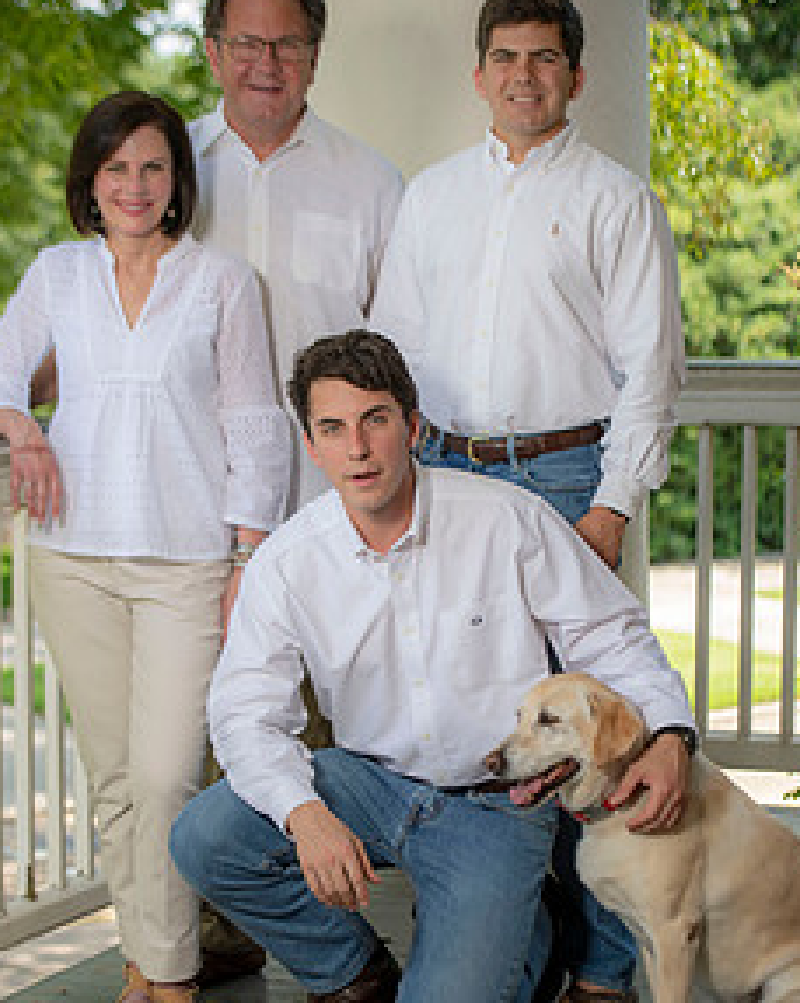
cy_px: 626
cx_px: 393
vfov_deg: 18.6
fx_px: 3053
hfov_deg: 14.9
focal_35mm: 103
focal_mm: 70
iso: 100
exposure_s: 1/250
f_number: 3.5
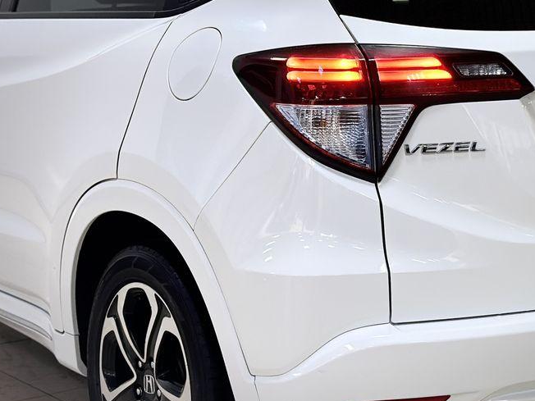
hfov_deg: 18.5
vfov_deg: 14.0
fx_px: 1638
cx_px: 328
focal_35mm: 106
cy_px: 166
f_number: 1.78
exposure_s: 1/100
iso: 100
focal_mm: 6.86
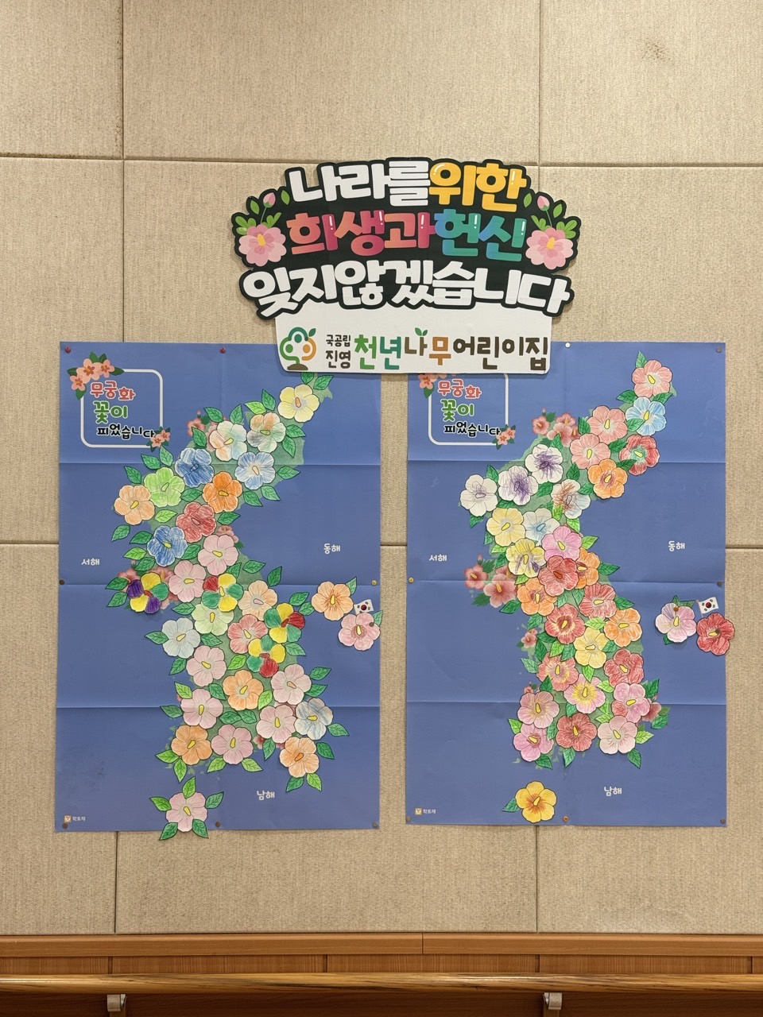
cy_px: 508
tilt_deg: +0.9
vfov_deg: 39.7
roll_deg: -0.4
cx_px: 382
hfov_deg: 30.3
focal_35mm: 48
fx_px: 1411
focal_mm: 6.76
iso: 64
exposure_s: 1/60
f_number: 1.78
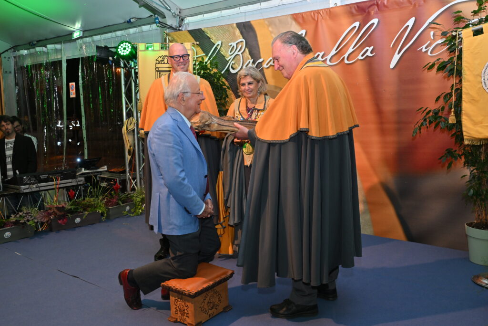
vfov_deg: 43.0
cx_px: 244
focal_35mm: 30
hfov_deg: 61.1
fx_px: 413
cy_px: 163
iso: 1000
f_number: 7.1
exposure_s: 1/60
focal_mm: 30.5
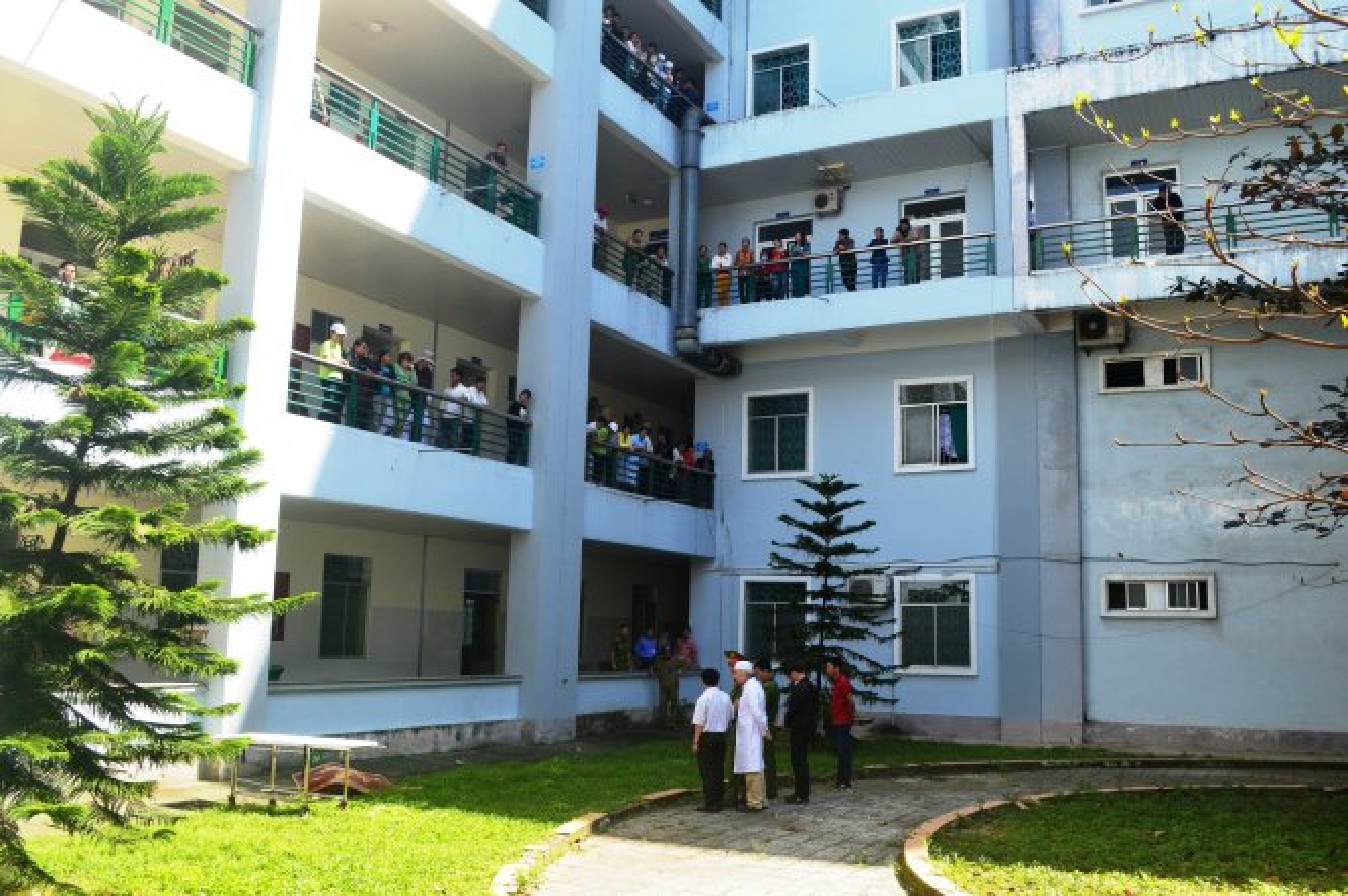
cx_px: 674
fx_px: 1122
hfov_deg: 62.0
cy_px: 448
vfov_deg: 43.5
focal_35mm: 30
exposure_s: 1/320
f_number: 9
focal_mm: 20
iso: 400
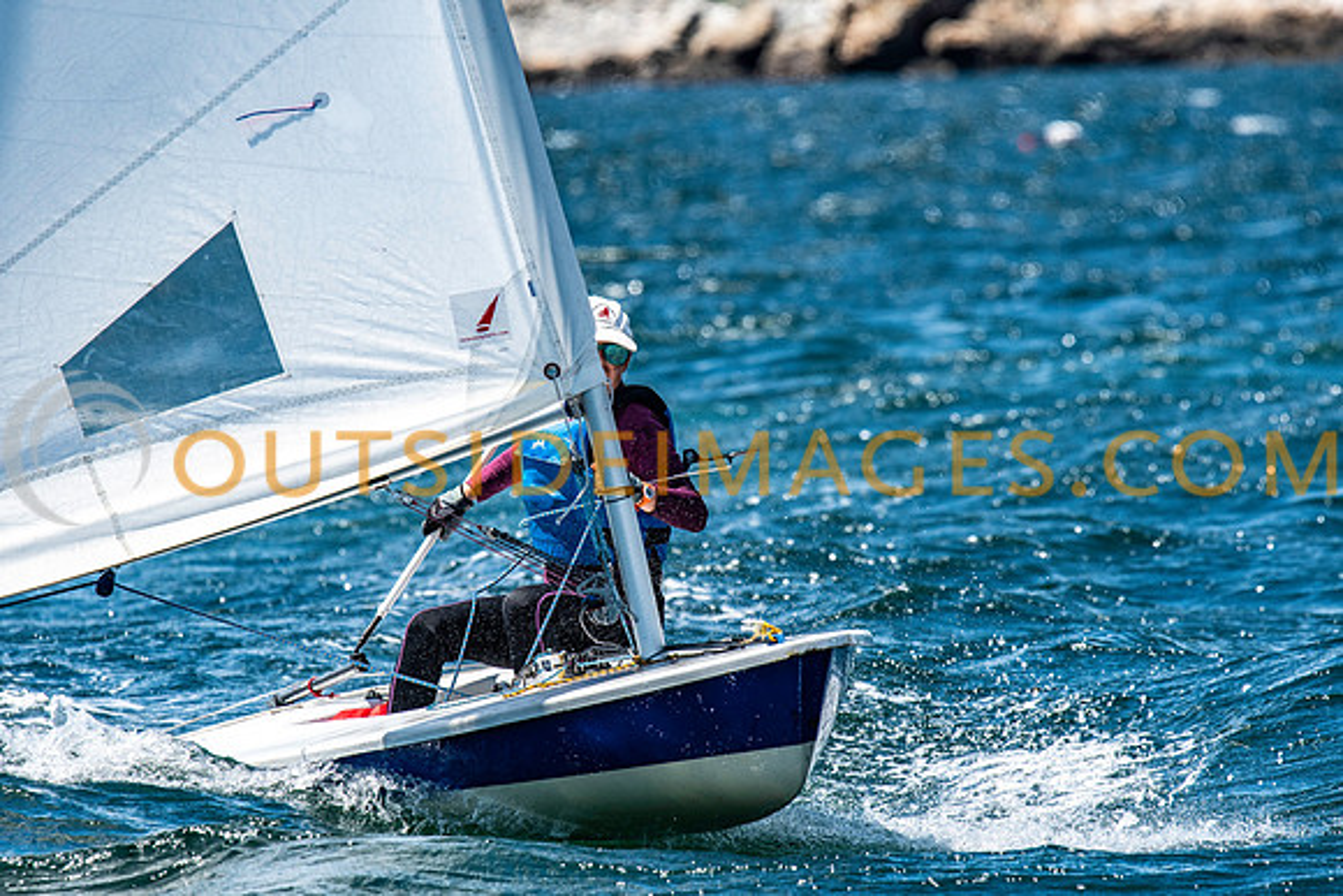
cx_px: 672
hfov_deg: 4.6
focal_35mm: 450
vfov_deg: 3.1
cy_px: 448
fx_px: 16791
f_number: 5.6
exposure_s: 1/3200
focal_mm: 300
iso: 400
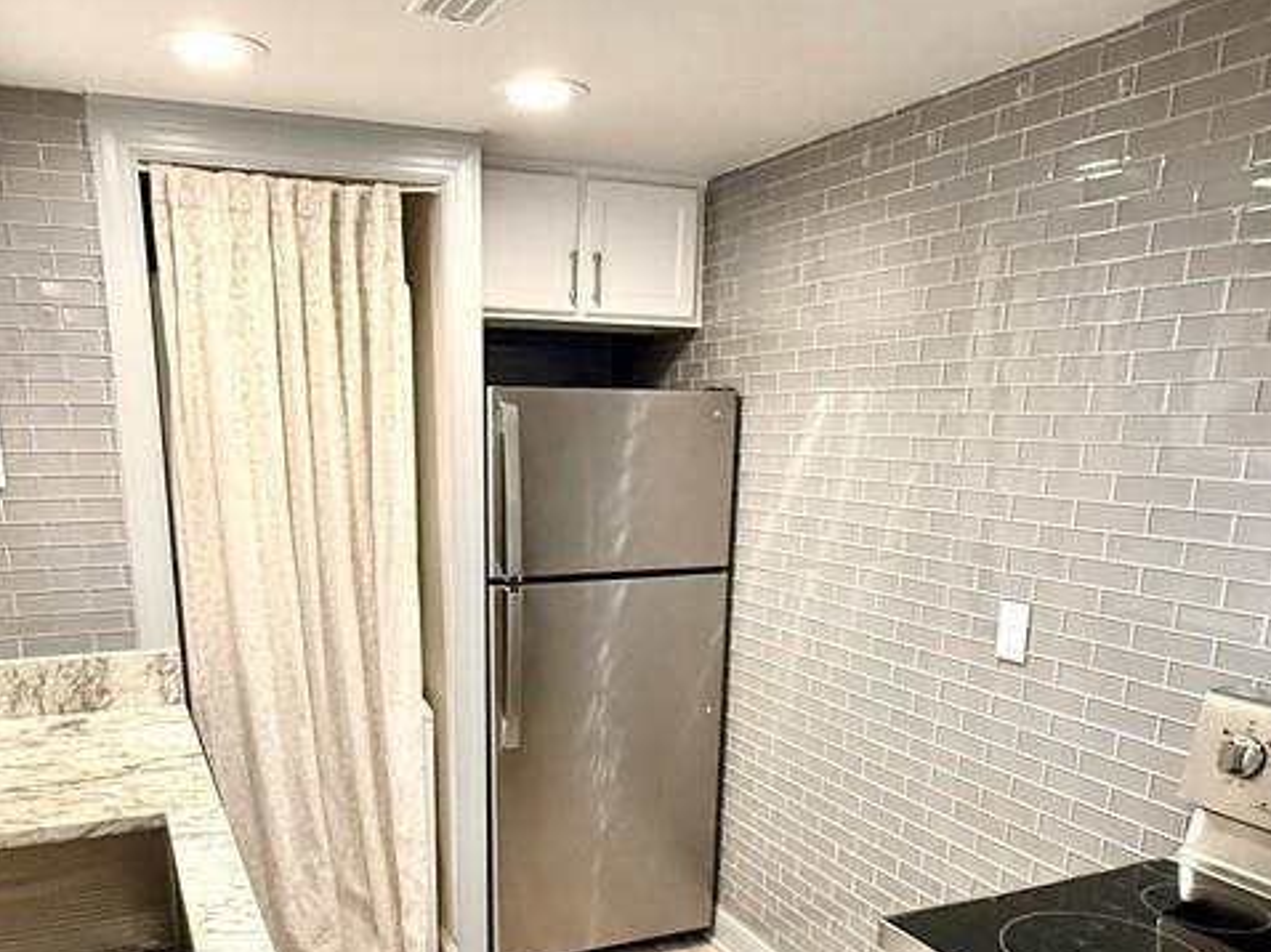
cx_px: 548
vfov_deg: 45.2
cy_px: 713
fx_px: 1101
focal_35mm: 30
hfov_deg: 59.8
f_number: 2.2
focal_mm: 2.22
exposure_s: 1/99
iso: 320
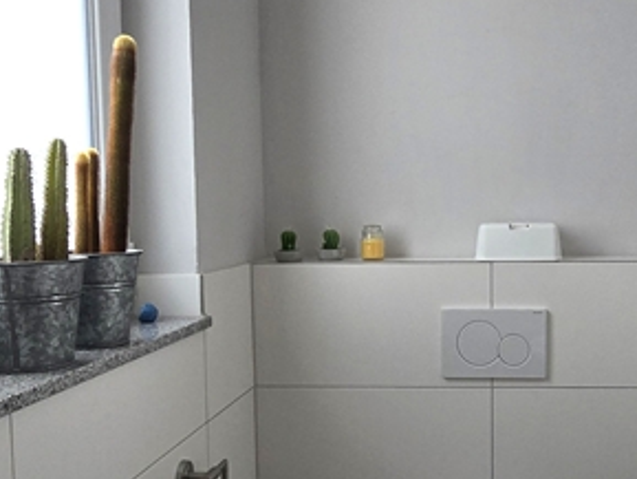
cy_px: 263
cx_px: 432
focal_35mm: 36
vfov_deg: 39.6
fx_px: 663
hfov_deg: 50.3
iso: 80
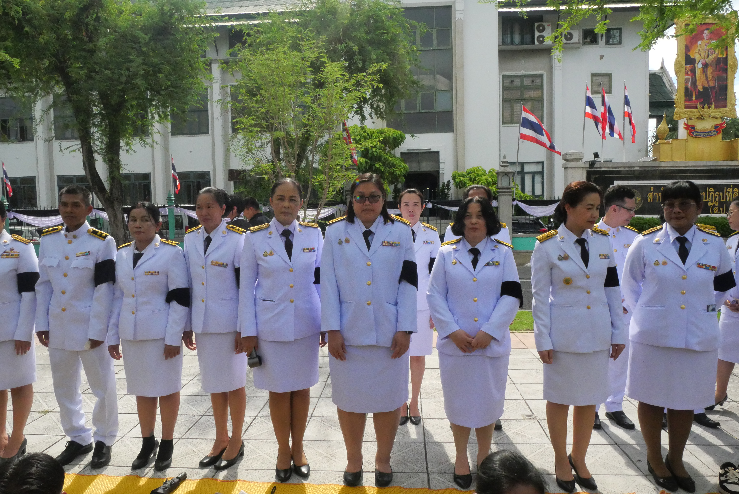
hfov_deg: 73.7
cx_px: 370
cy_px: 247
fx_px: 493
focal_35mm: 24
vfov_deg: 53.2
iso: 3200
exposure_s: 1/2000
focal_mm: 12
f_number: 13
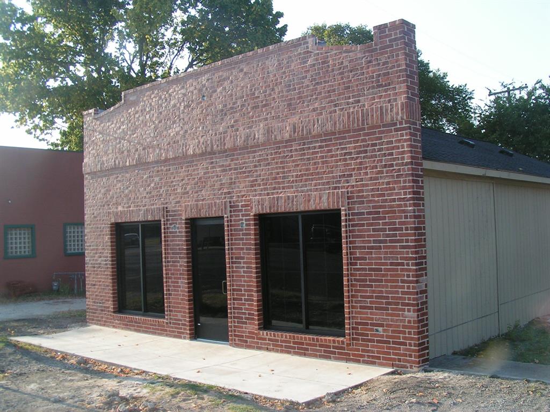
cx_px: 275
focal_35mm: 38
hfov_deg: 49.0
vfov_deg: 37.7
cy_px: 206
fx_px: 604
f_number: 5.6
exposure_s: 1/125
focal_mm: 5.8
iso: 50
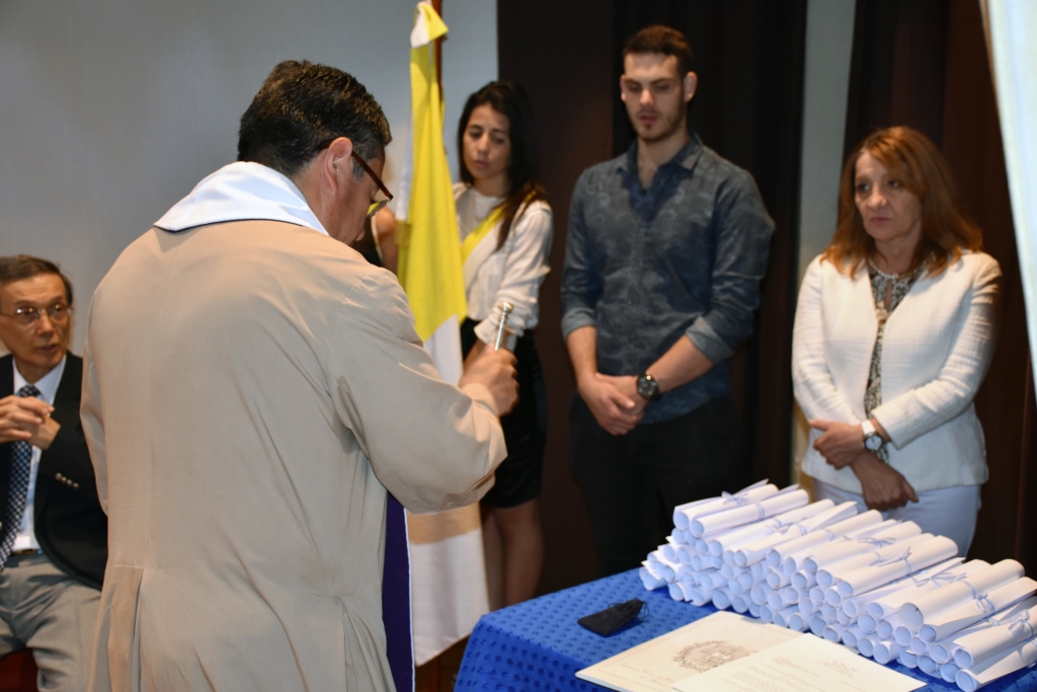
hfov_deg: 41.1
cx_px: 518
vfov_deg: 28.1
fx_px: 1383
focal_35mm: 48
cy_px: 346
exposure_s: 1/60
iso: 1100
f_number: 4
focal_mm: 32
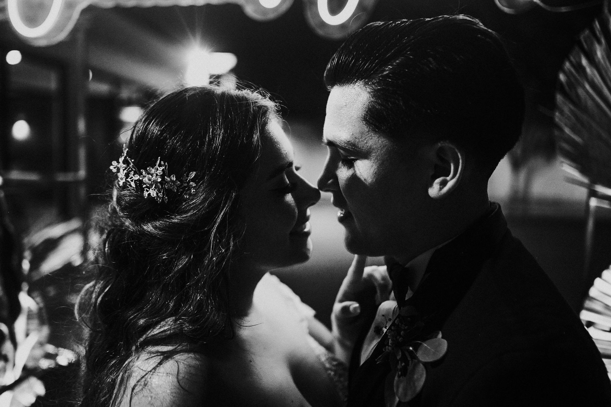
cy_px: 204
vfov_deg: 37.8
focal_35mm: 35
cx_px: 306
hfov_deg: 54.4
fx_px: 594
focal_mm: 35
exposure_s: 1/100
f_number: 1.8
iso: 400
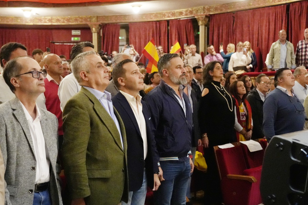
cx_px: 151
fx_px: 359
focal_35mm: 42
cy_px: 104
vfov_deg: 31.9
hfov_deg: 46.4
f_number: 4
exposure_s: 1/125
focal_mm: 41
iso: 12800
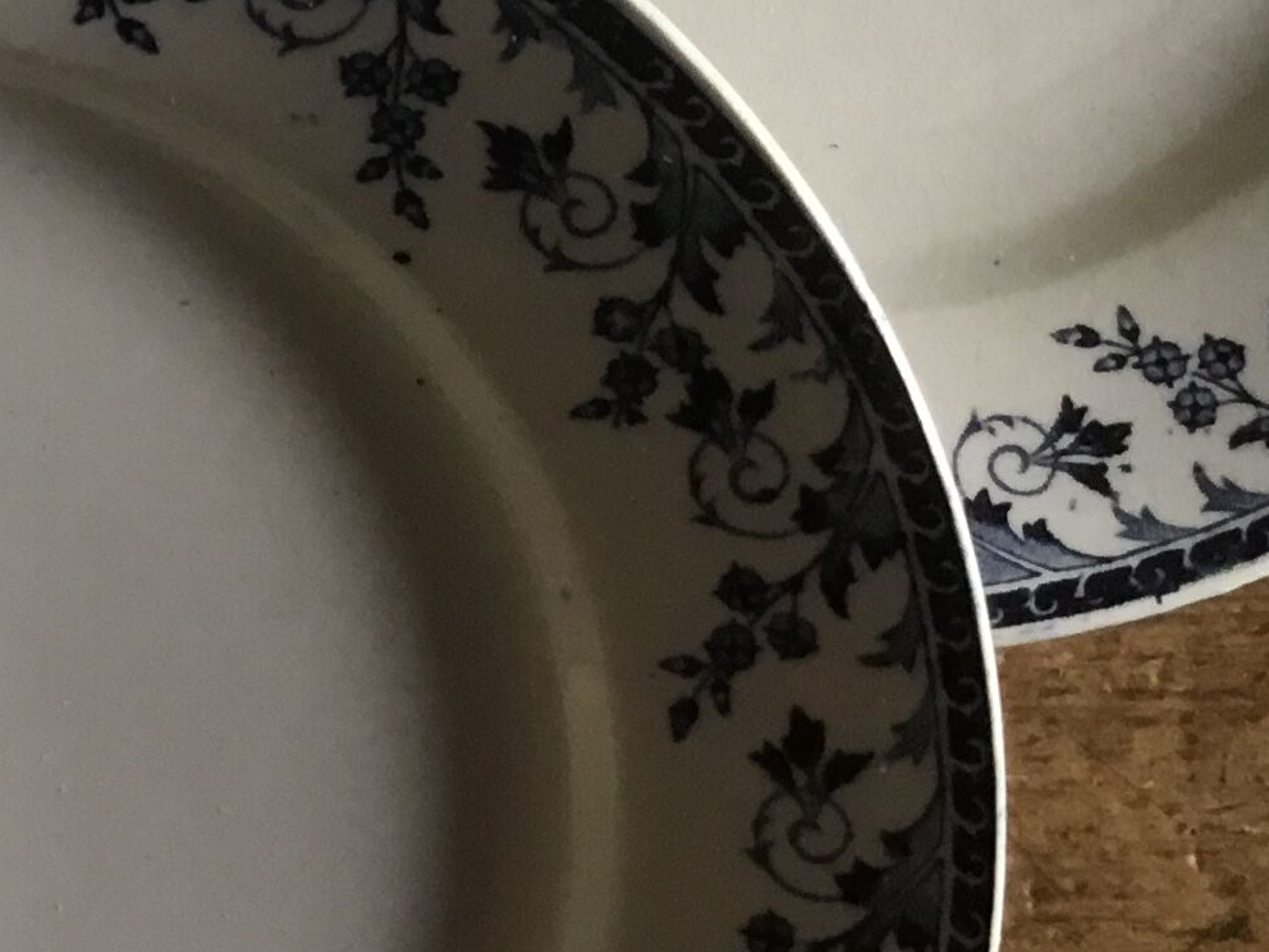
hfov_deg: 18.1
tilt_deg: -83.6
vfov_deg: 14.4
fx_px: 3739
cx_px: -324
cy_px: 132
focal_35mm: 102
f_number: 2.4
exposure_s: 1/33
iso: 100
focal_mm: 3.3
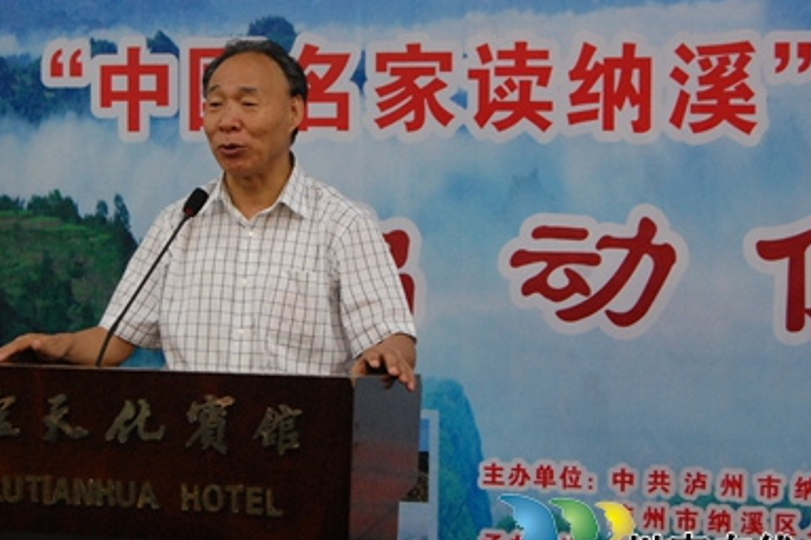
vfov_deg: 17.5
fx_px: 1757
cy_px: 281
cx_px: 336
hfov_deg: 26.0
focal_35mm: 78
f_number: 5
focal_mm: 40
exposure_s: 1/50
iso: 1600
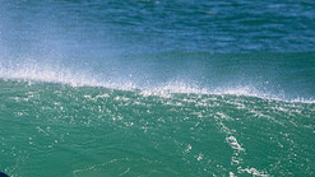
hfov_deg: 1.1
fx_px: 16431
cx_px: 32
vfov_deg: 0.6
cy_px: 215
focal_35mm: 1967
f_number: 11
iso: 2200
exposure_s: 1/2000
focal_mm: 800
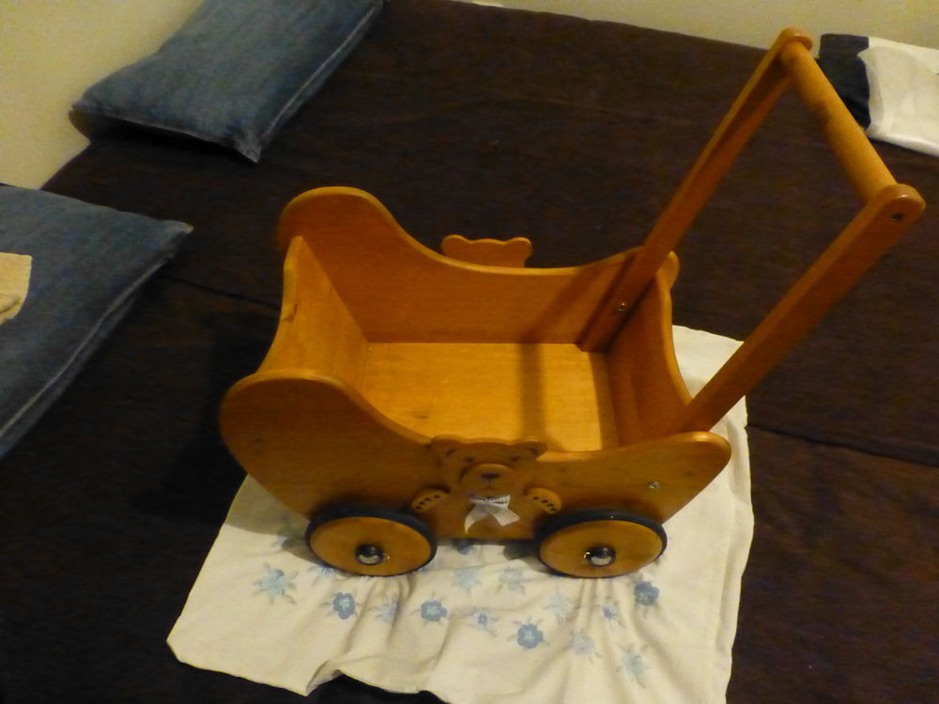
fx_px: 678
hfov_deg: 69.4
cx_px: 470
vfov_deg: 54.9
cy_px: 352
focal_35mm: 25
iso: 3200
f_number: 3.3
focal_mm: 4.3
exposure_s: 1/40
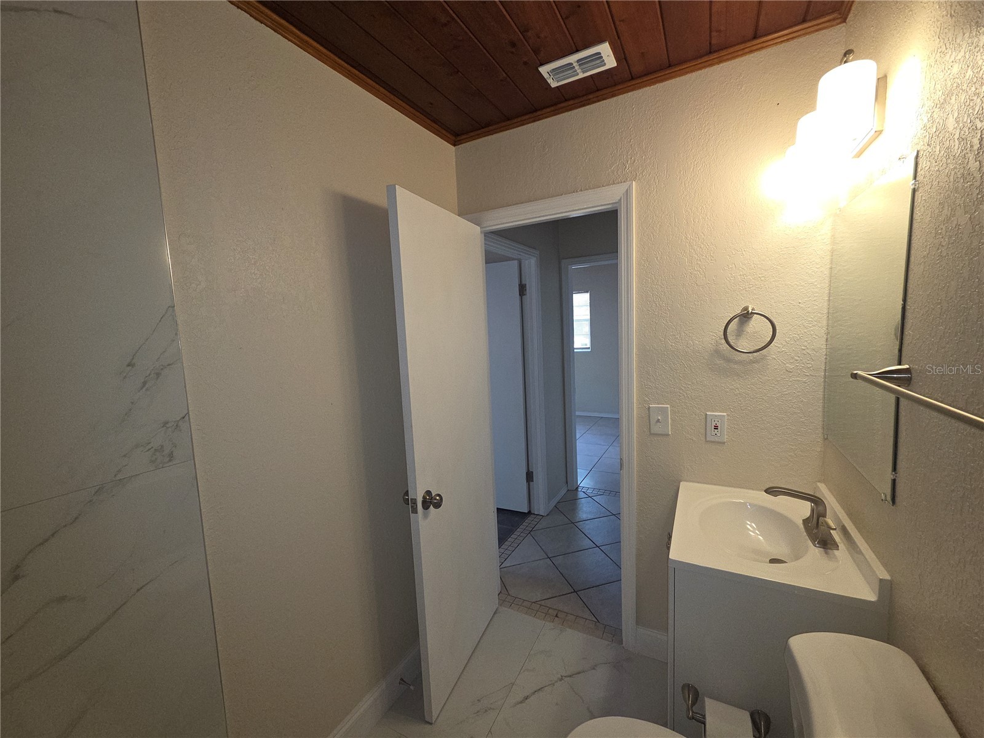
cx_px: 492
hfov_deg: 106.2
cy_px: 369
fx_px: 370
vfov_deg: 89.9
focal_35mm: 13
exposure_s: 1/60
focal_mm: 2.2
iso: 100
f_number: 2.2
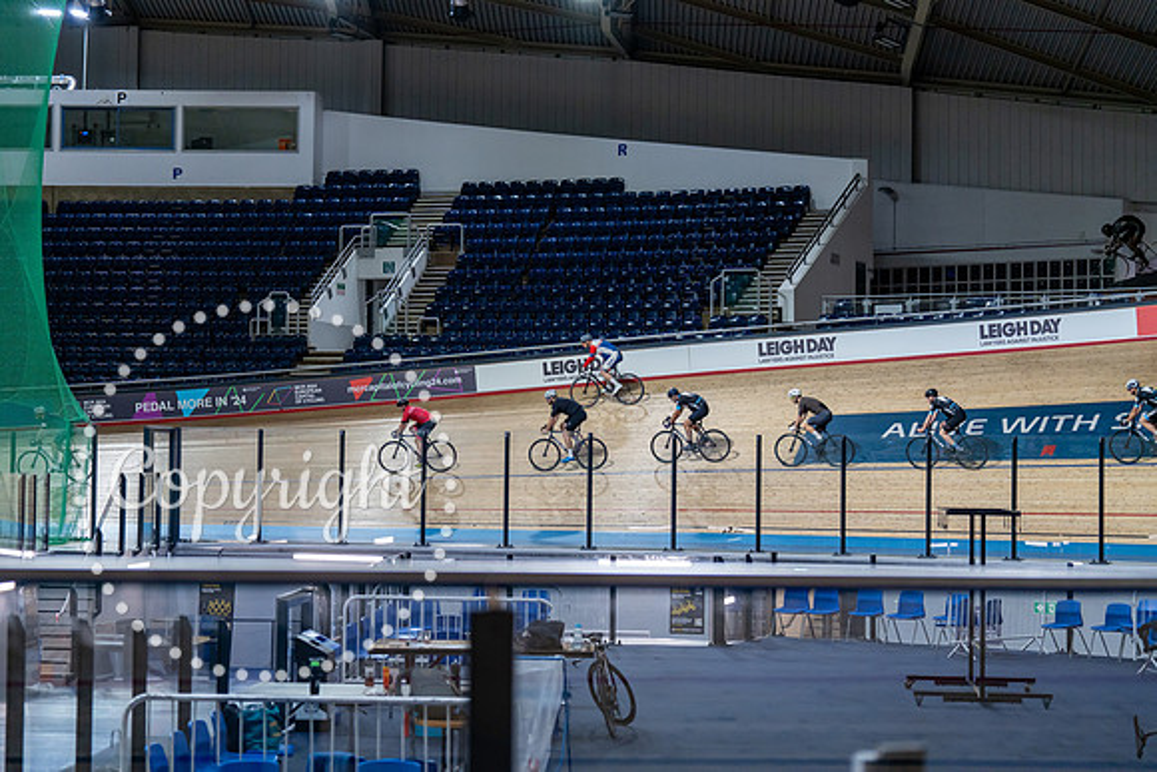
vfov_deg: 19.5
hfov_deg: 28.8
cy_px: 386
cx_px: 578
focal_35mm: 70
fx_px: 2250
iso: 3200
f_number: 2.8
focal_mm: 70
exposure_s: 1/800
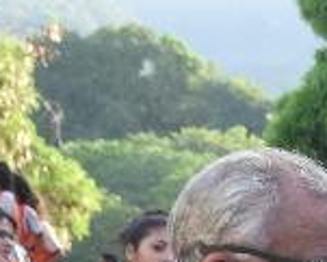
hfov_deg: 4.8
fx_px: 3680
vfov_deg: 4.0
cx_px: 990
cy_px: 780
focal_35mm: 380
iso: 250
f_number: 8
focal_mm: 34
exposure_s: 1/80
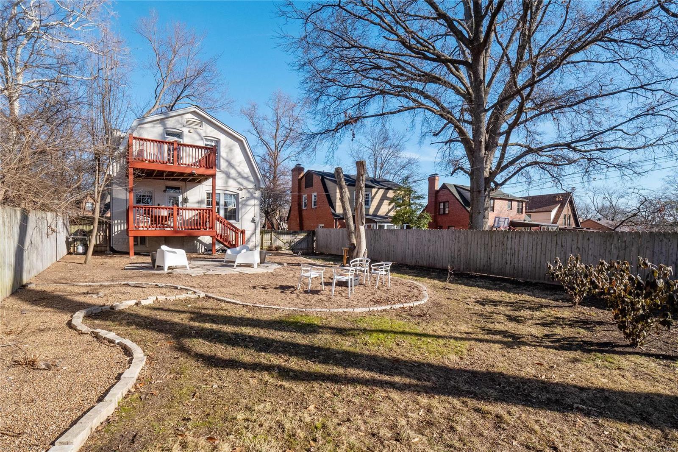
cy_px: 226
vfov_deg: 73.7
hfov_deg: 96.7
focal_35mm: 16
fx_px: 301
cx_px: 339
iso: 400
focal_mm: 8
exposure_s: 1/500
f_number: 8
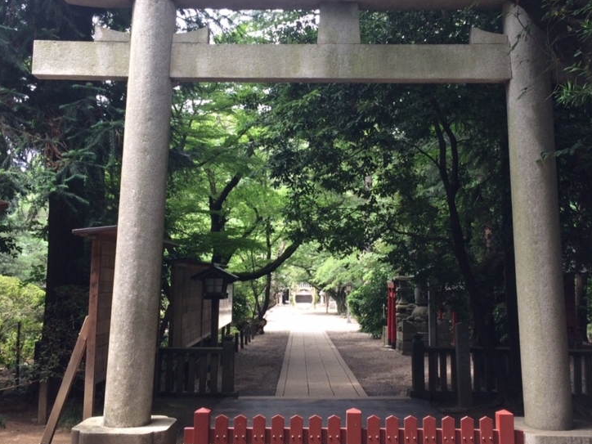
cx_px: 312
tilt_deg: +5.9
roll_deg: +0.7
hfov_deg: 45.8
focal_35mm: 41
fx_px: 701
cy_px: 201
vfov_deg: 35.1
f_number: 2.2
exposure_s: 1/120
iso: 64
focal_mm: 4.15
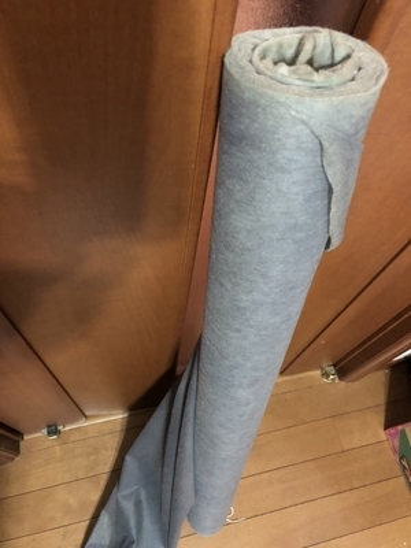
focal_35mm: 28
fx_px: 443
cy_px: 274
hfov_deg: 49.7
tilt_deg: -62.6
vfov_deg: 63.4
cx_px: 206
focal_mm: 3.99
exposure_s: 1/4
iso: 125
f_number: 1.8
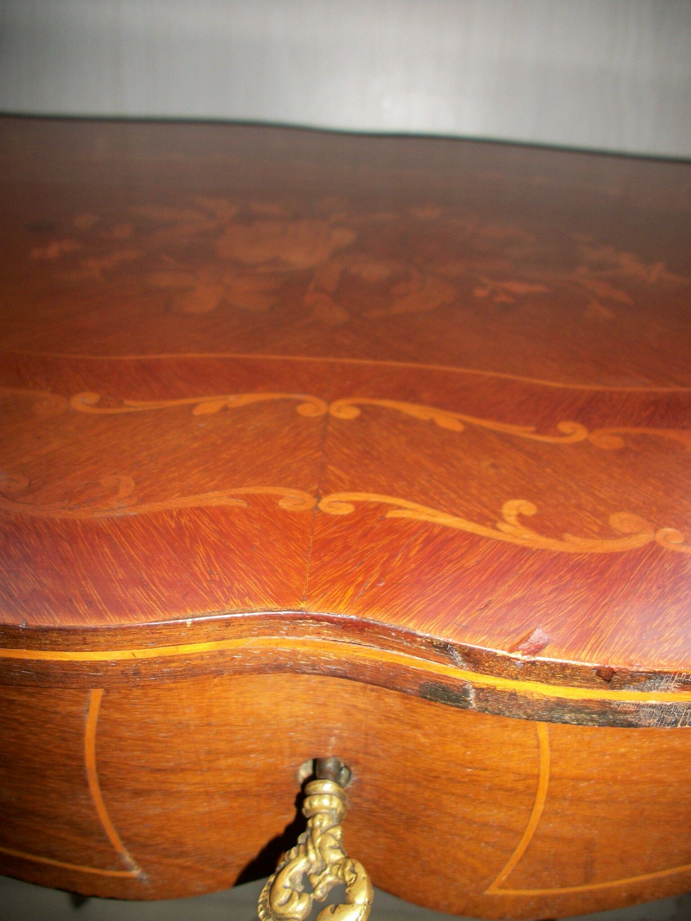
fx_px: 852
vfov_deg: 56.8
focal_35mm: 32
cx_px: 346
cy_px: 460
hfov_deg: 44.2
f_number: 2.9
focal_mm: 5.7
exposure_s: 1/30
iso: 80
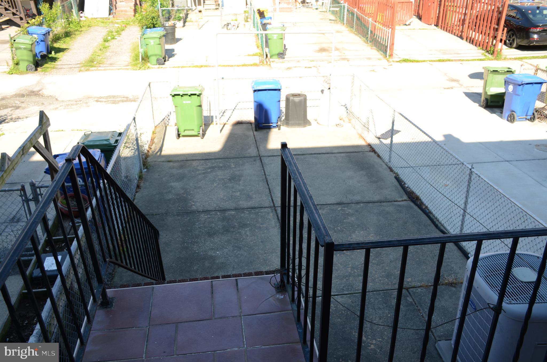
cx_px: 274
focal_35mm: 33
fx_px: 500
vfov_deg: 39.8
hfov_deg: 57.3
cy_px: 181
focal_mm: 22
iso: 100
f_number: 5
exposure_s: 1/125
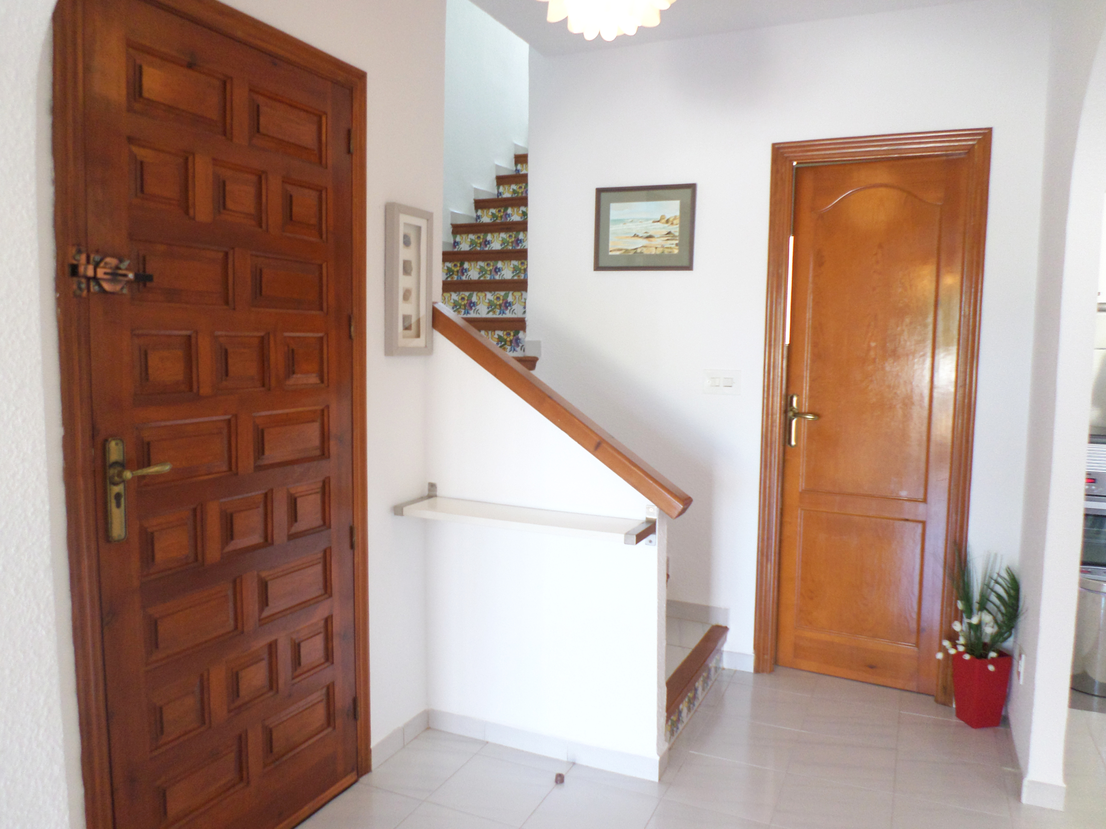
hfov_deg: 69.4
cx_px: 553
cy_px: 414
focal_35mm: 25
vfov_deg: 54.9
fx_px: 799
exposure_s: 1/30
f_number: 2.5
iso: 120
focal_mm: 4.5
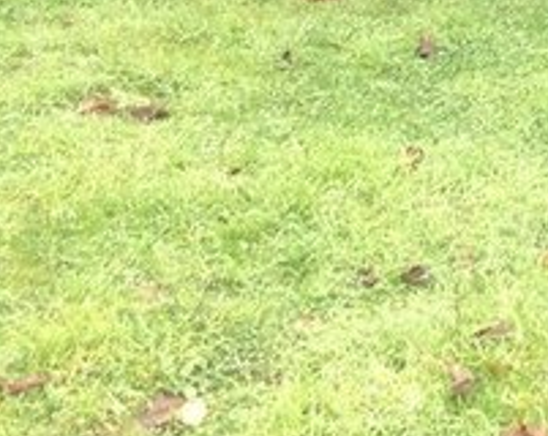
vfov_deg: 13.6
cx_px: 502
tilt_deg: -13.0
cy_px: -217
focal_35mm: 106
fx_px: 1716
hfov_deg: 17.8
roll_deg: +2.3
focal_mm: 4.12
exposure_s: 1/20
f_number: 2.4
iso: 125
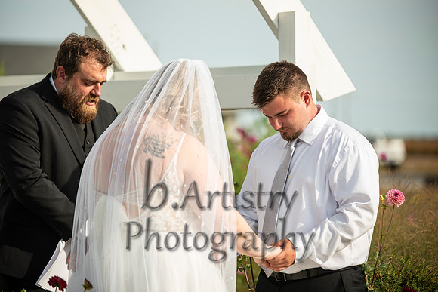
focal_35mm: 170
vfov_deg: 8.1
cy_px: 146
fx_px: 2069
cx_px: 219
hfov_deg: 12.1
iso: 125
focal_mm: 170
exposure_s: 1/1250
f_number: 2.8
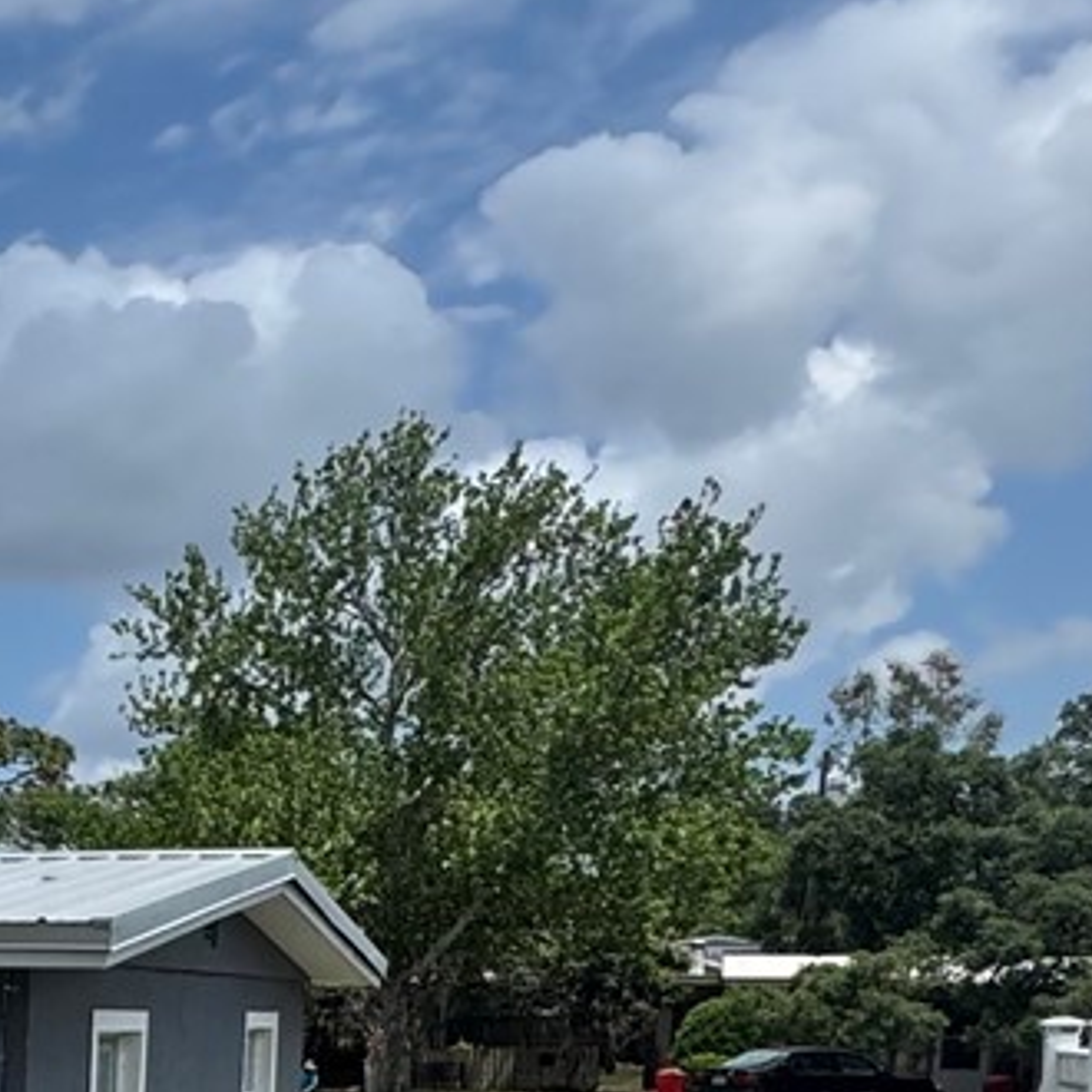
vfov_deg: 26.7
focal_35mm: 60
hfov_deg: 22.3
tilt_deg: -5.0
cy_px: 1152
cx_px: -639
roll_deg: -0.6
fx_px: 2141
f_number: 2.2
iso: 50
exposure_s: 1/3247
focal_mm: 2.22
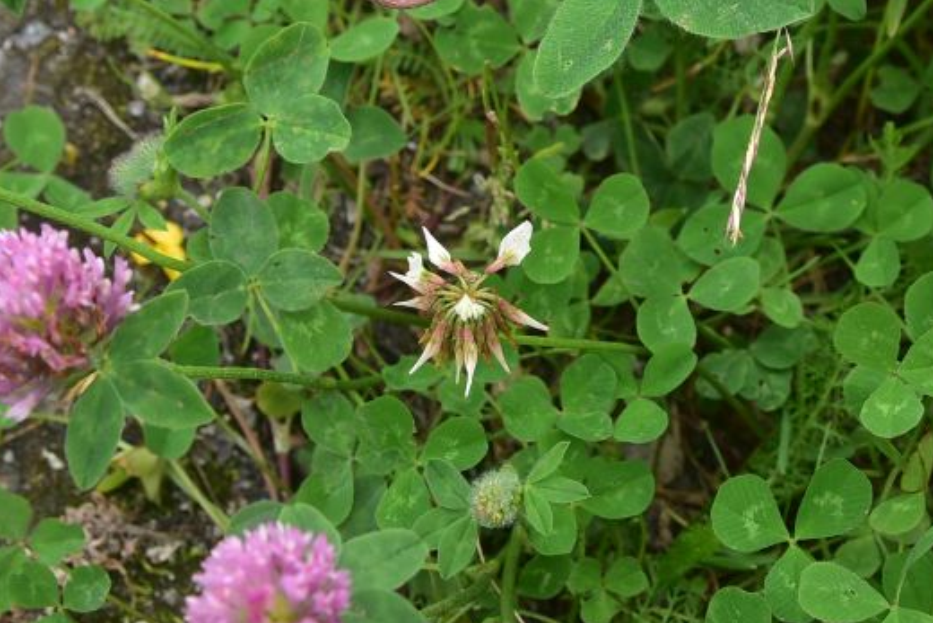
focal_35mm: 100
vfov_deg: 13.4
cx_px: 660
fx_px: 2592
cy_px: -57
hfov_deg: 20.3
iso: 500
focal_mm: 40
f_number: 9
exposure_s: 1/160
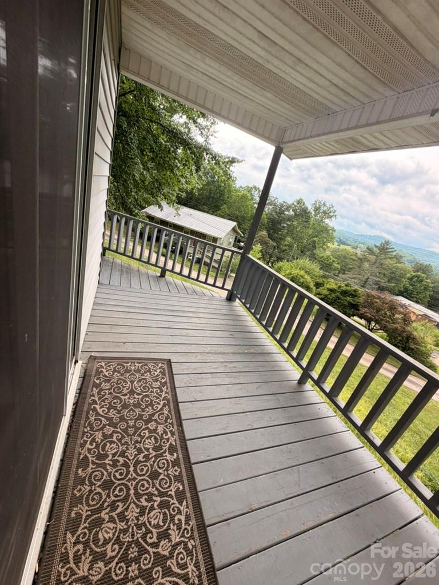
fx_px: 237
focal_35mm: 14
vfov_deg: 102.1
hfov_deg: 85.7
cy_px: 292
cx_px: 220
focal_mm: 2.22
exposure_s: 1/231
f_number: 2.2
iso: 50
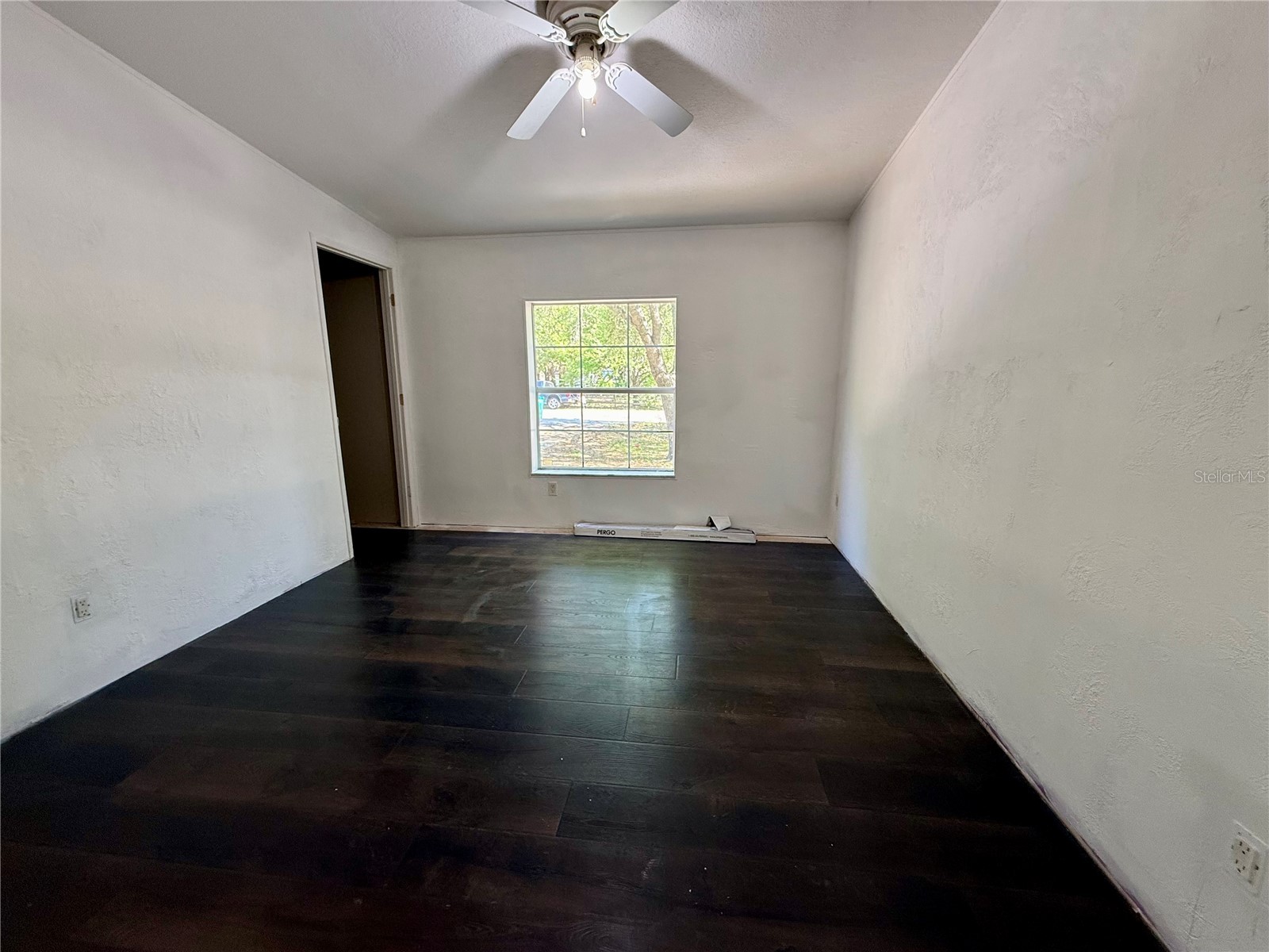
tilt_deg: -10.8
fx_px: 513
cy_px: 476
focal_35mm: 14
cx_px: 634
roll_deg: +0.2
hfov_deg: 102.1
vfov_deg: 85.7
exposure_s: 1/99
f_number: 2.2
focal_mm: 2.22
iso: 200
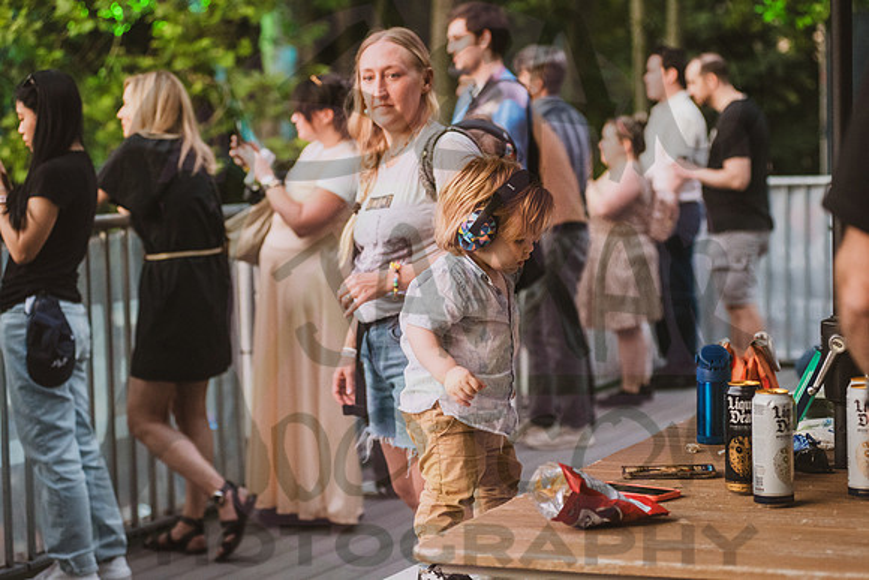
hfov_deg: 25.4
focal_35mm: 80
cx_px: 434
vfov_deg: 17.1
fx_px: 1931
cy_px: 290
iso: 5000
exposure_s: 1/160
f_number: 3.5
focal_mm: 80
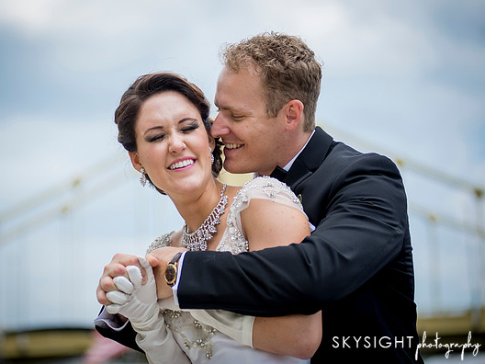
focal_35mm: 107
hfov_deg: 18.4
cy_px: 161
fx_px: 1499
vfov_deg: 13.8
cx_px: 184
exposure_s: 1/1250
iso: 200
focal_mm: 86
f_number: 2.8
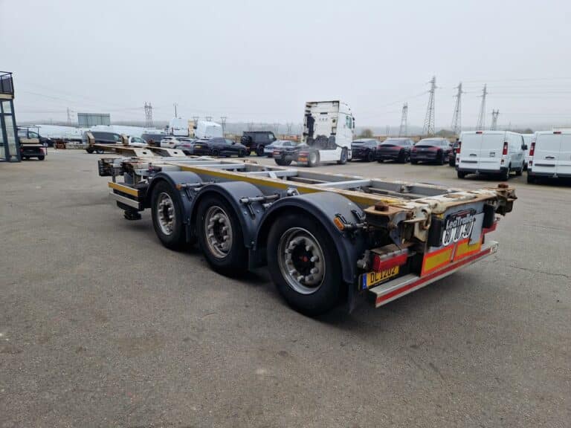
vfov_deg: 58.9
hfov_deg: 73.9
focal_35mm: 23
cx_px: 286
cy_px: 214
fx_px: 379
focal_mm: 5.4
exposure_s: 1/1013
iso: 50
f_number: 1.8
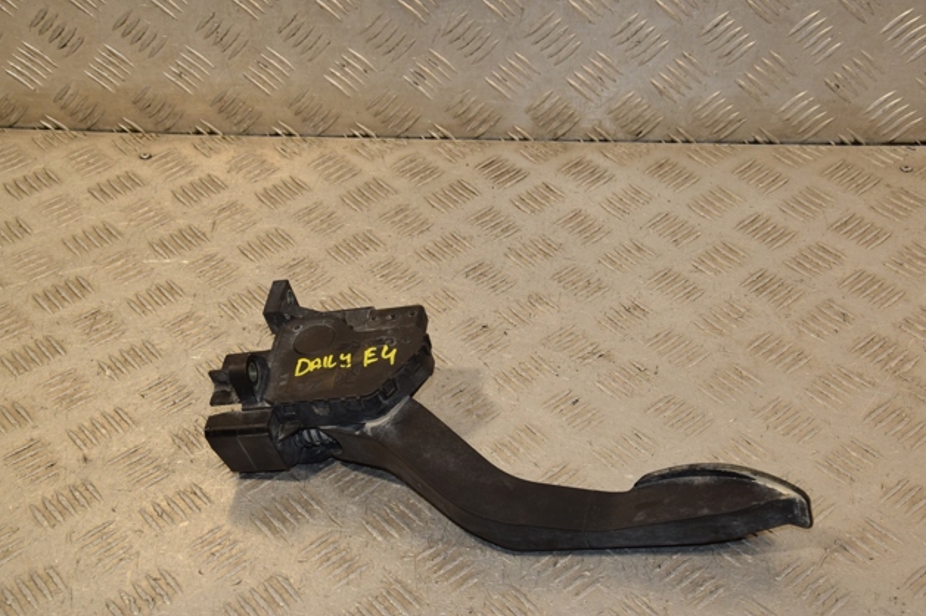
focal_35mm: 54
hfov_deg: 37.2
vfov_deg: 25.3
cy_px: 304
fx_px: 1376
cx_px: 464
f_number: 10
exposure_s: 1/200
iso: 800
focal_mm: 35
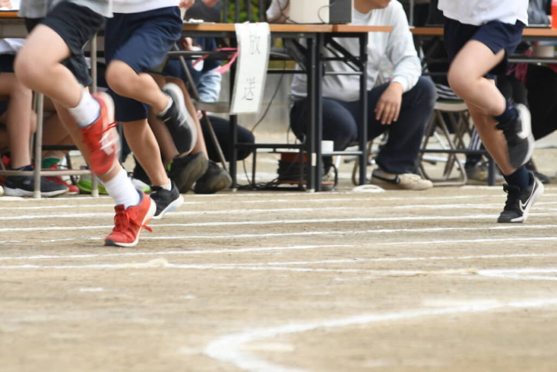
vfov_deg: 4.6
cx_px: 278
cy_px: 186
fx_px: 4642
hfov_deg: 6.9
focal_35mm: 300
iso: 200
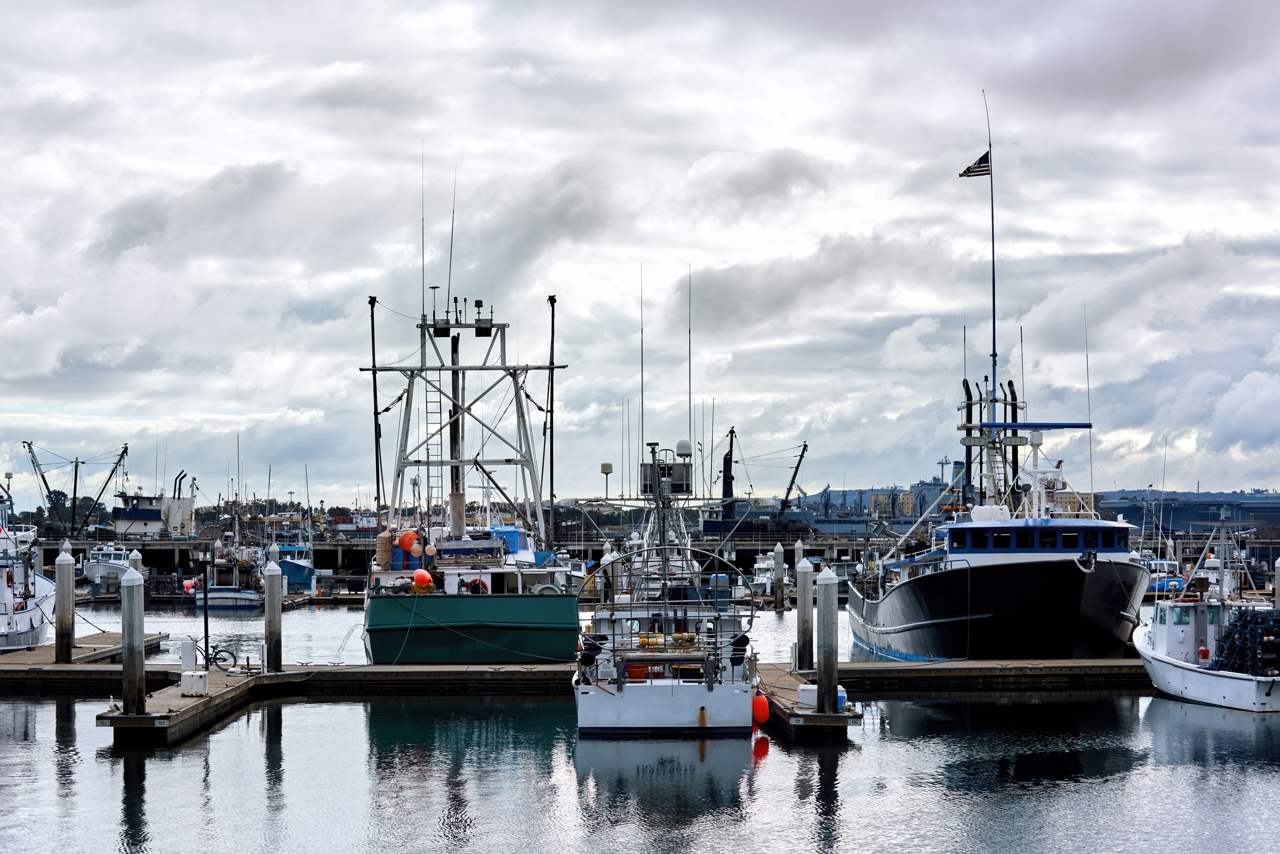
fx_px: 2490
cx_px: 640
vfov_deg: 19.5
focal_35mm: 70
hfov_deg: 28.8
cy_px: 427
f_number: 8
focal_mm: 70
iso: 200
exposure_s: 1/640
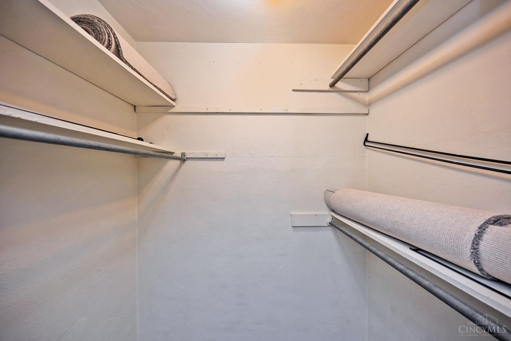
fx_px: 199
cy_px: 170
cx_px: 256
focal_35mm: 14
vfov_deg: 81.2
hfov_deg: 104.3
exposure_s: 1/60
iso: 220
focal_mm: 14
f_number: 4
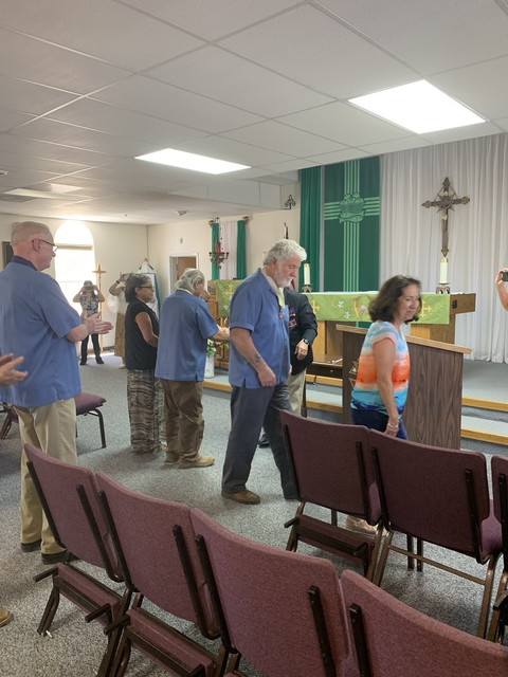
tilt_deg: -6.0
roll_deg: +0.3
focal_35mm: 26
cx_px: 254
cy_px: 338
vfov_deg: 67.3
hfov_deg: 53.1
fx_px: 509
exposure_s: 1/60
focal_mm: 4.25
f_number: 1.8
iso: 160
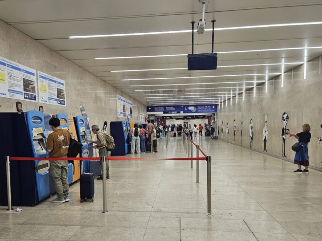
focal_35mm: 28
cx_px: 151
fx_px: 261
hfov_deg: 63.4
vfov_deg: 49.5
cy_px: 142
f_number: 1.8
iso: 160
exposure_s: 1/190
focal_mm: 5.4
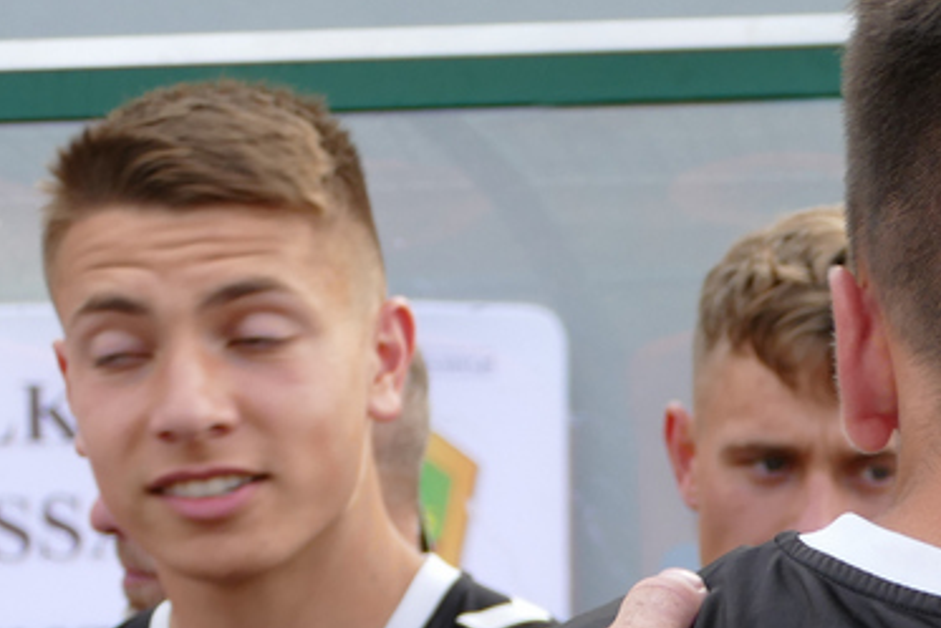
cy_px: 770
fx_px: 4680
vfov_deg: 7.6
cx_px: 1140
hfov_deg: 11.3
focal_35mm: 179
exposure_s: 1/250
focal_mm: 21.01
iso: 160
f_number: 3.5
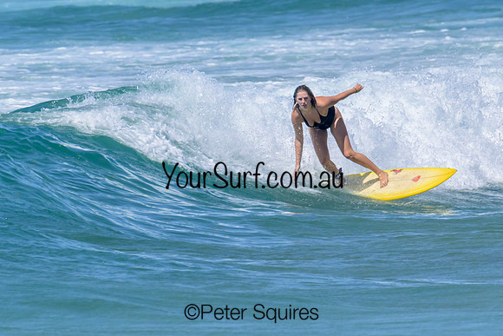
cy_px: 139
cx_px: 273
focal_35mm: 1087
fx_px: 15188
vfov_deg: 1.3
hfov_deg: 1.9
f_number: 16
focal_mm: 800
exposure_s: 1/2000
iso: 1100
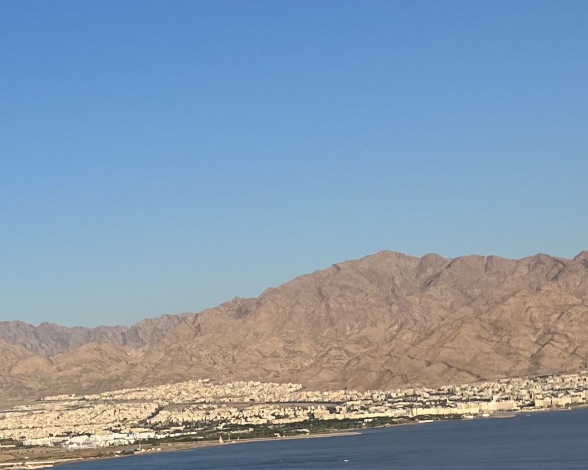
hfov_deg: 18.3
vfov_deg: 15.6
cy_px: 439
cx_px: -203
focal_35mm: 97
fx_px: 1688
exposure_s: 1/6579
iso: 50
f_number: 1.5
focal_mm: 5.7
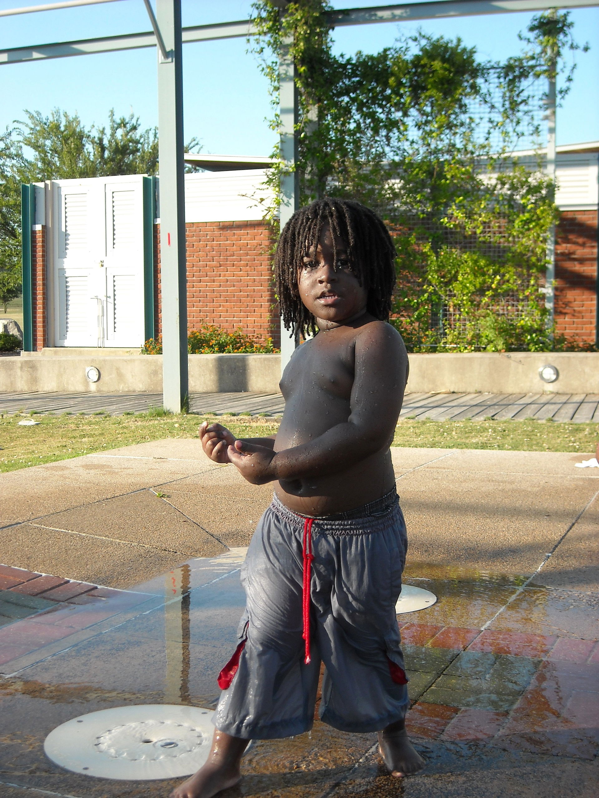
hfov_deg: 27.0
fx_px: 1246
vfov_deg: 35.5
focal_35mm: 54
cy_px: 399
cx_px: 300
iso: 64
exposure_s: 1/272
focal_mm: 8.8
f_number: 3.3
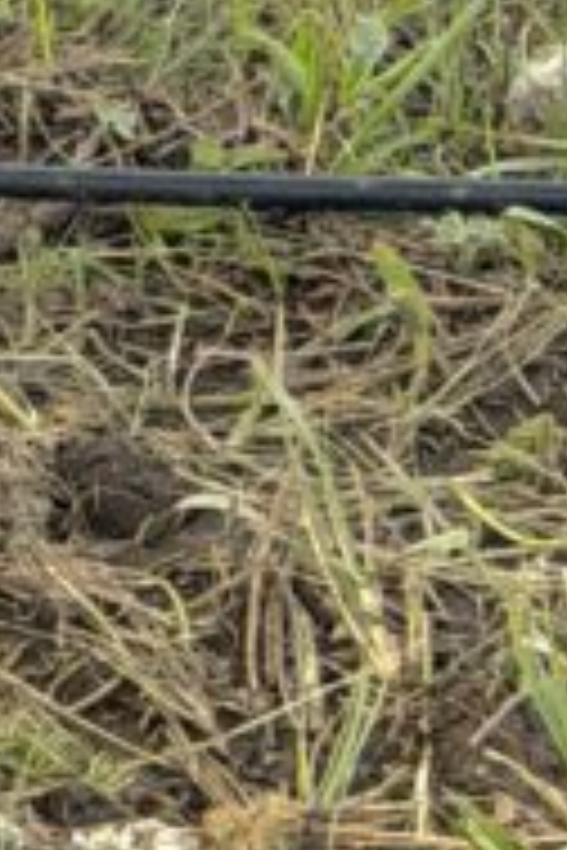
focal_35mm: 270
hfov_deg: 5.0
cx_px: -648
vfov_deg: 7.1
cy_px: -1408
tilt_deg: -7.1
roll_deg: -3.4
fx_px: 6378
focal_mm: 6.76
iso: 64
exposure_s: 1/1883
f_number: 1.78
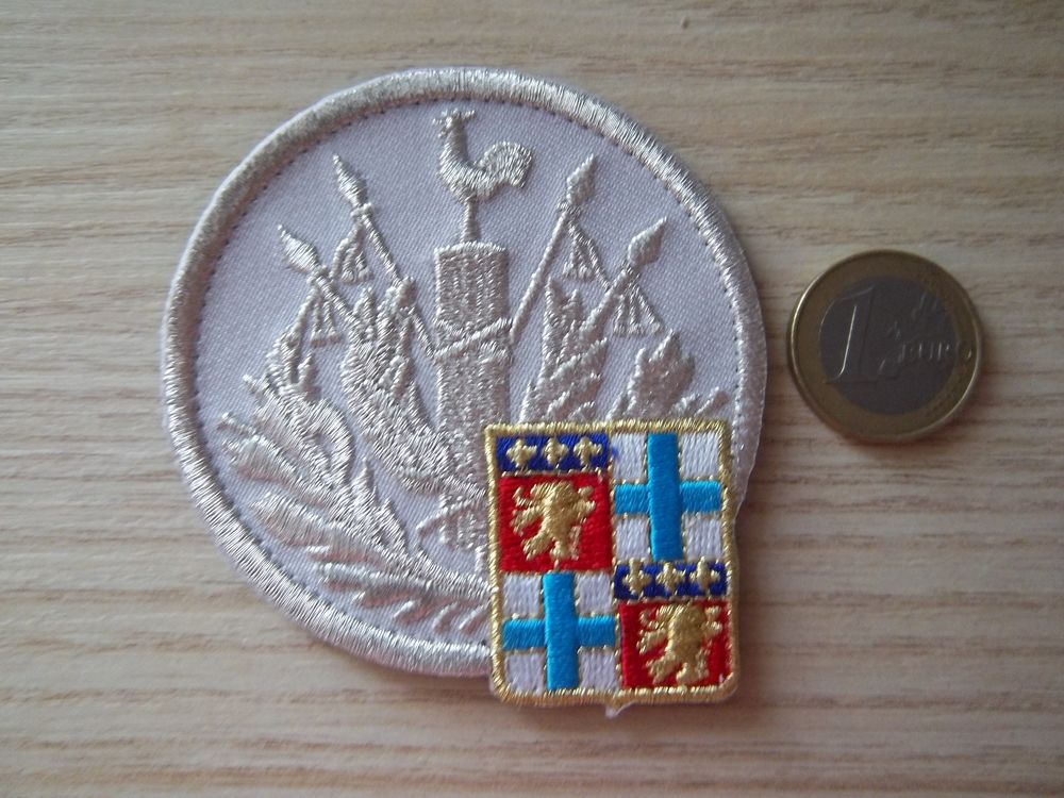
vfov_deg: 49.7
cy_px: 399
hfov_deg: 63.4
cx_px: 532
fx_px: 861
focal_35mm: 28
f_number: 3.5
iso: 175
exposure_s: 1/8
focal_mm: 5.05
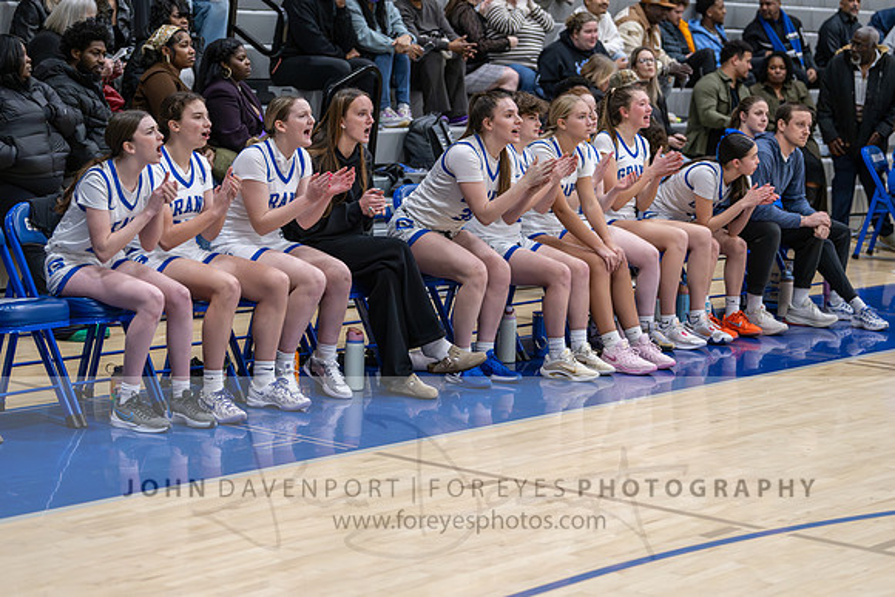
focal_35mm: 90
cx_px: 423
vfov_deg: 15.3
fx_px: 2229
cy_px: 263
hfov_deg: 22.7
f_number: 2.8
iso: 8000
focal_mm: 80
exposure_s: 1/1000
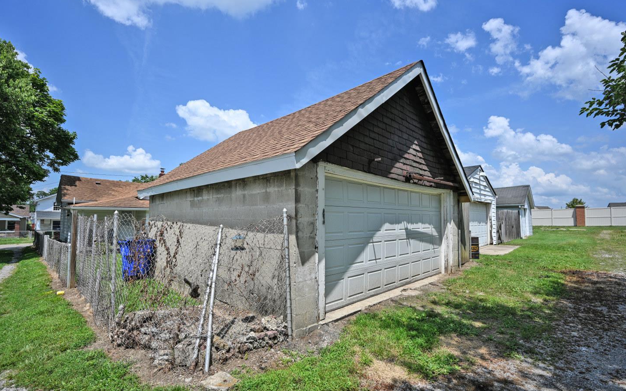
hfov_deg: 94.3
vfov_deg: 67.9
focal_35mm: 17
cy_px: 206
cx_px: 304
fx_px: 290
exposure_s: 1/400
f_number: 7.1
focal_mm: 16
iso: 100
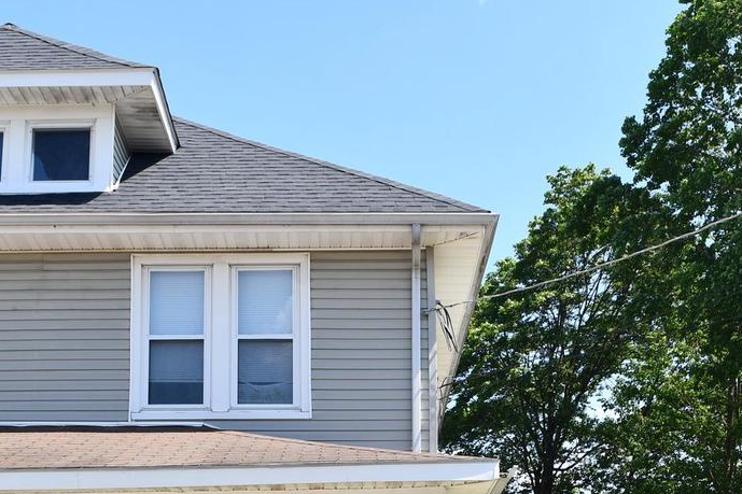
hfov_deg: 29.2
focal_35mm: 69
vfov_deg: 19.1
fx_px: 1422
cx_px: 360
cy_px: 506
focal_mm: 22
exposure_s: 1/250
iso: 180
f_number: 8
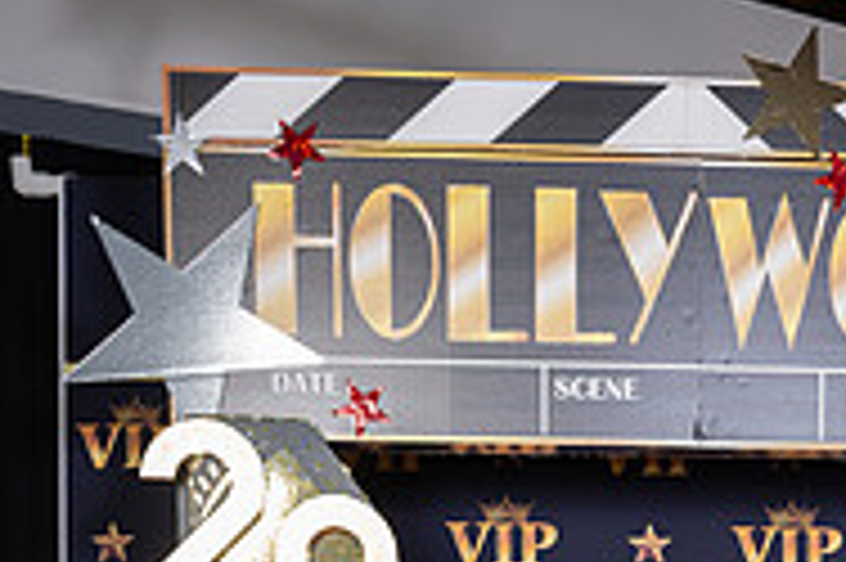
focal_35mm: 84
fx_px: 1972
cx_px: 662
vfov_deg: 14.4
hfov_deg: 23.9
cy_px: 1003
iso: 1000
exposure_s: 1/125
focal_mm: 35
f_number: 8
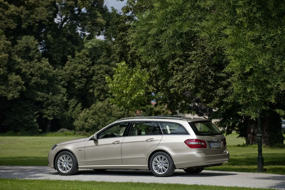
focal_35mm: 155
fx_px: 1227
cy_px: 95
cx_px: 142
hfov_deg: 13.2
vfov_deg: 8.9
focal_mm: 155
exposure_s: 1/1000
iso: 100
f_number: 4
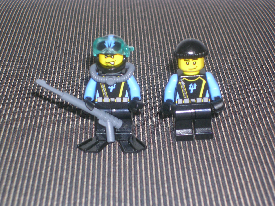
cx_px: 138
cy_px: 103
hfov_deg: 17.1
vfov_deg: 12.9
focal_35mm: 115
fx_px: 914
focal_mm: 17.4
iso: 50
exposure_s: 1/60.1
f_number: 4.9
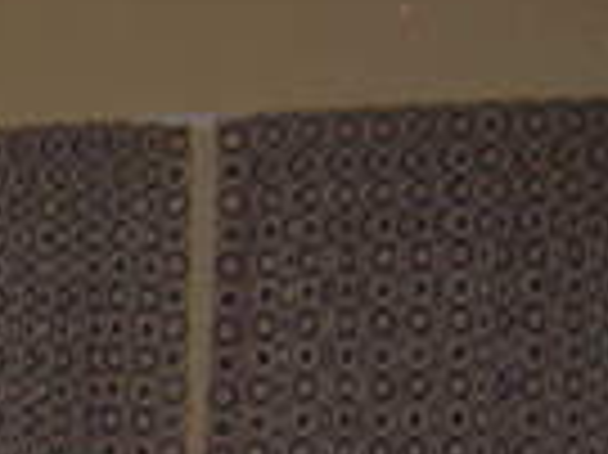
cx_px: -752
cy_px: 760
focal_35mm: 180
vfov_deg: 8.0
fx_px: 3159
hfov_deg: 9.9
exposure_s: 1/60
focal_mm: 6.3
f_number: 2.8
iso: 200
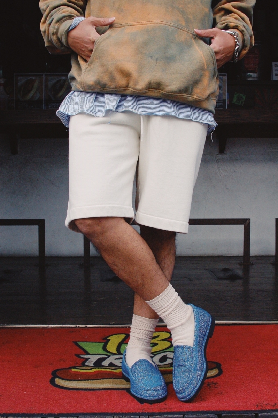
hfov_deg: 25.7
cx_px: 139
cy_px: 209
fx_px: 609
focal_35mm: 52
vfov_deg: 37.9
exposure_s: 1/400
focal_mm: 35
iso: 800
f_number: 10
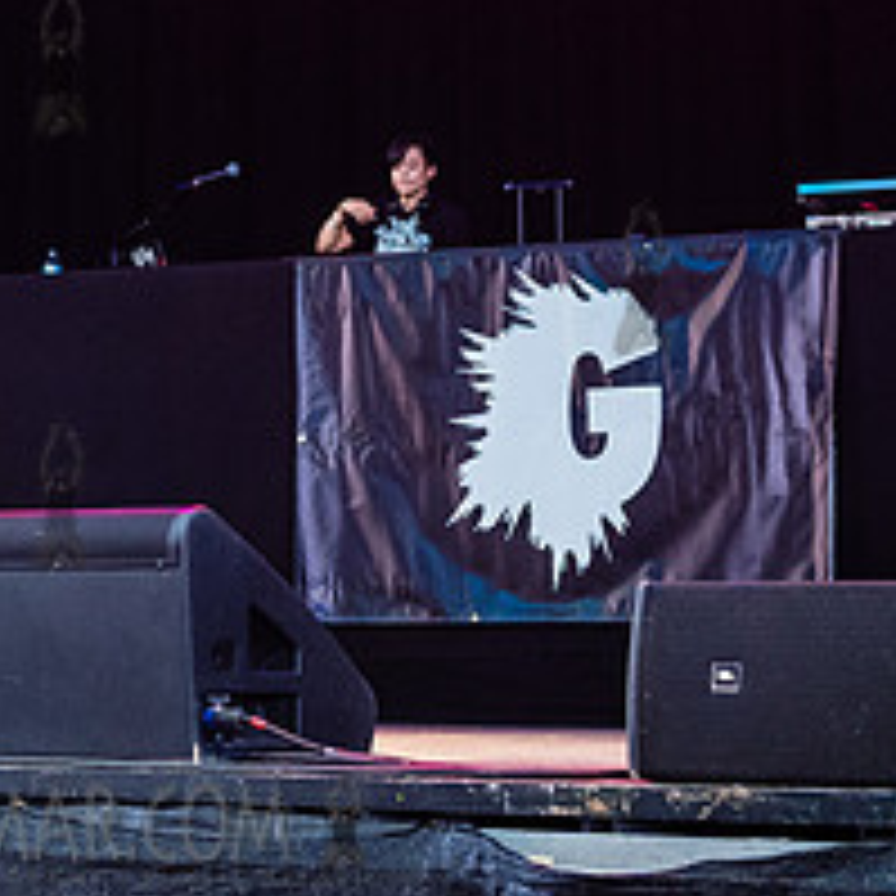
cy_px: 42
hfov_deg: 16.0
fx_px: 3104
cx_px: -64
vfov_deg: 16.2
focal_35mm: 106
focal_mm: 38
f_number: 4
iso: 4000
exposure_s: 1/320
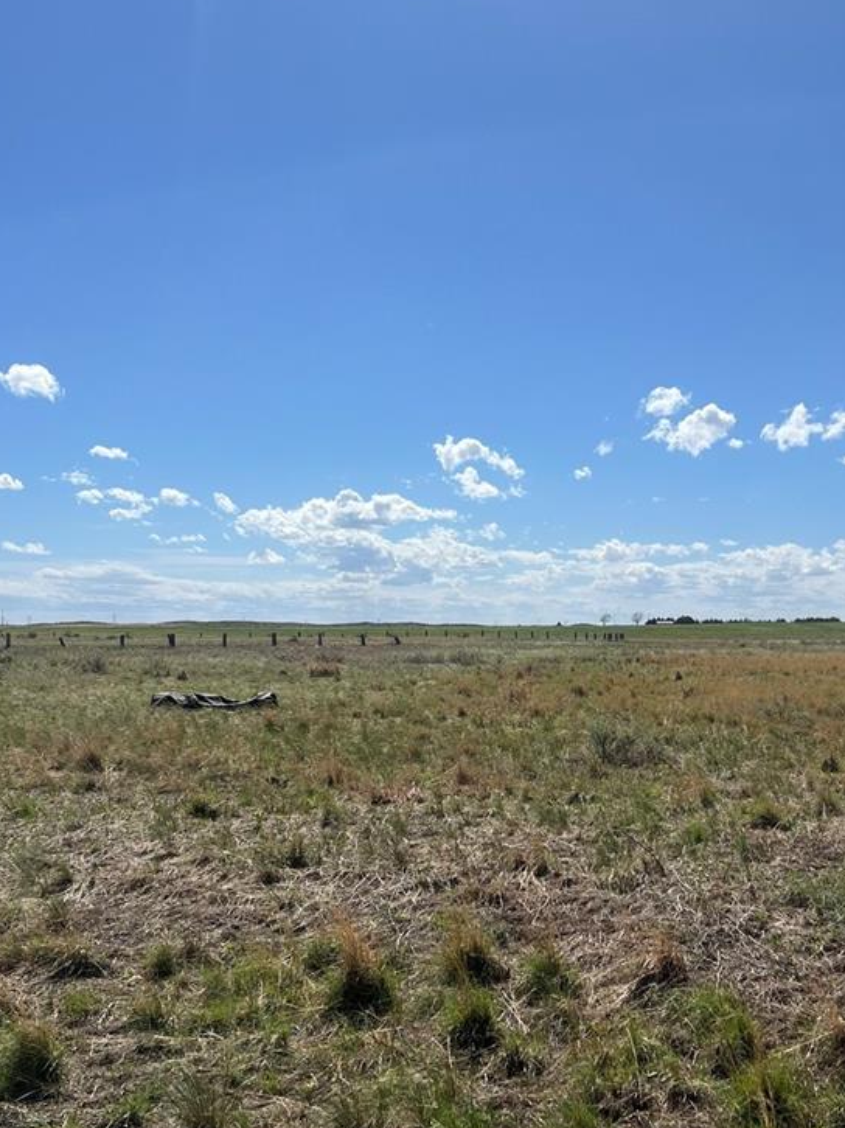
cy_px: 659
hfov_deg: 33.5
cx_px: 509
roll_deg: +1.2
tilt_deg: +1.0
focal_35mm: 43
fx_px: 1400
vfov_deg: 43.7
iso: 50
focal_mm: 5.7
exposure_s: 1/8000
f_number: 1.5
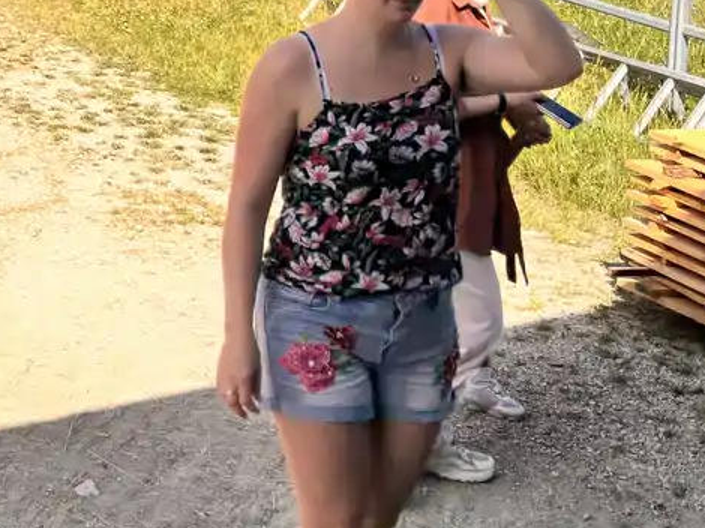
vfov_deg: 16.9
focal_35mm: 83
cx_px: -248
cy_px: -134
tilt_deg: -5.8
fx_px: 1690
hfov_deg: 21.1
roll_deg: -2.6
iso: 50
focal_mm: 5.96
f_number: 1.6
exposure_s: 1/4854
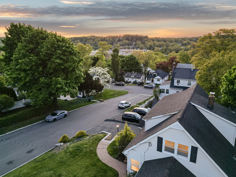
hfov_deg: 71.6
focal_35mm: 24
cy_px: 88
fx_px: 164
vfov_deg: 56.8
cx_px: 118
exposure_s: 1/50
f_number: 1.7
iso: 100
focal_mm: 6.7
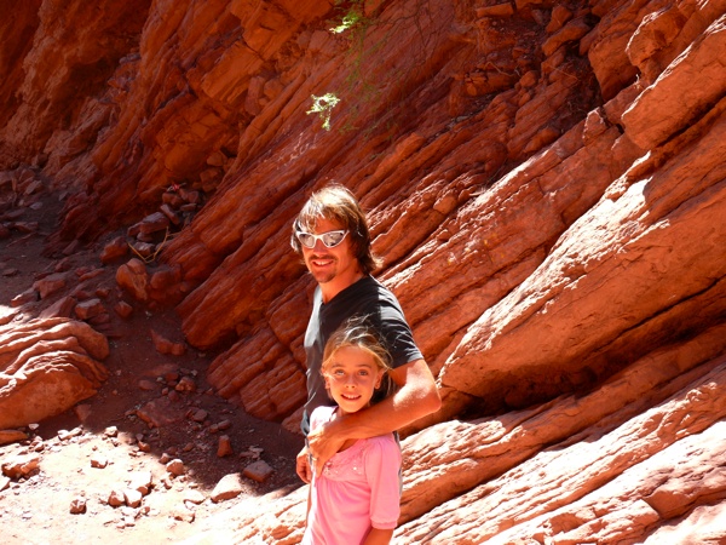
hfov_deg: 42.9
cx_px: 363
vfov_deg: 32.9
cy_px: 272
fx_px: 923
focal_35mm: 44
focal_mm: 9.4
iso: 100
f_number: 4
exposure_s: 1/125
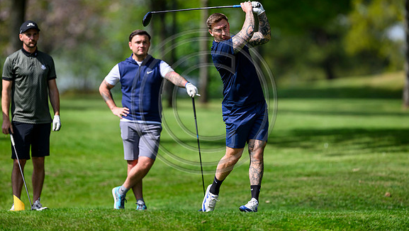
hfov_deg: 5.1
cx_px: 204
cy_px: 101
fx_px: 4567
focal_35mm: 421
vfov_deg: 2.9
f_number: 3.5
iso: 500
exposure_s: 1/5000
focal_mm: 400
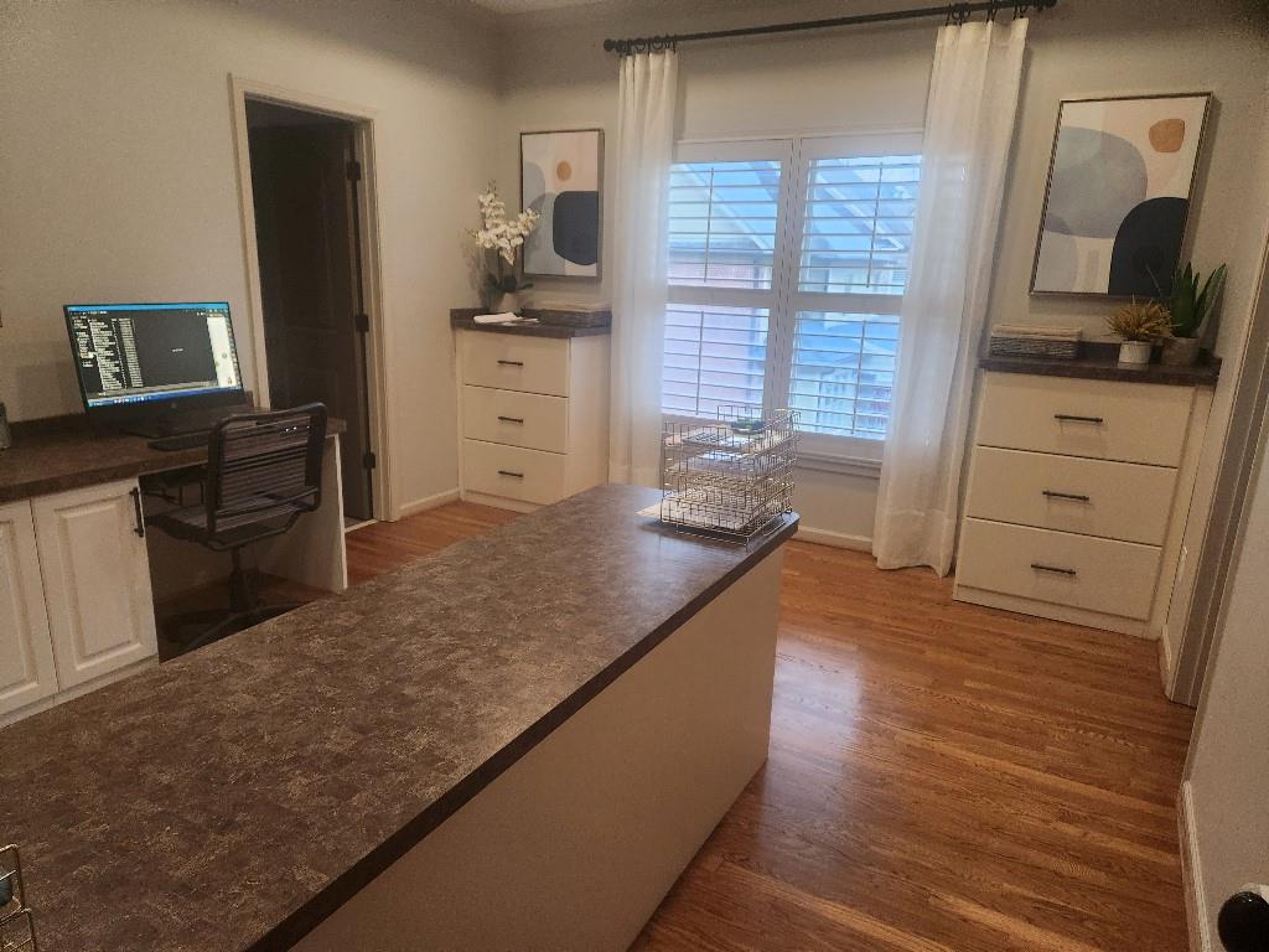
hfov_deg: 73.9
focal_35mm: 23
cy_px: 476
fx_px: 843
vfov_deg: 58.9
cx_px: 634
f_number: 1.8
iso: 640
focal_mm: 5.4
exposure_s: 1/120
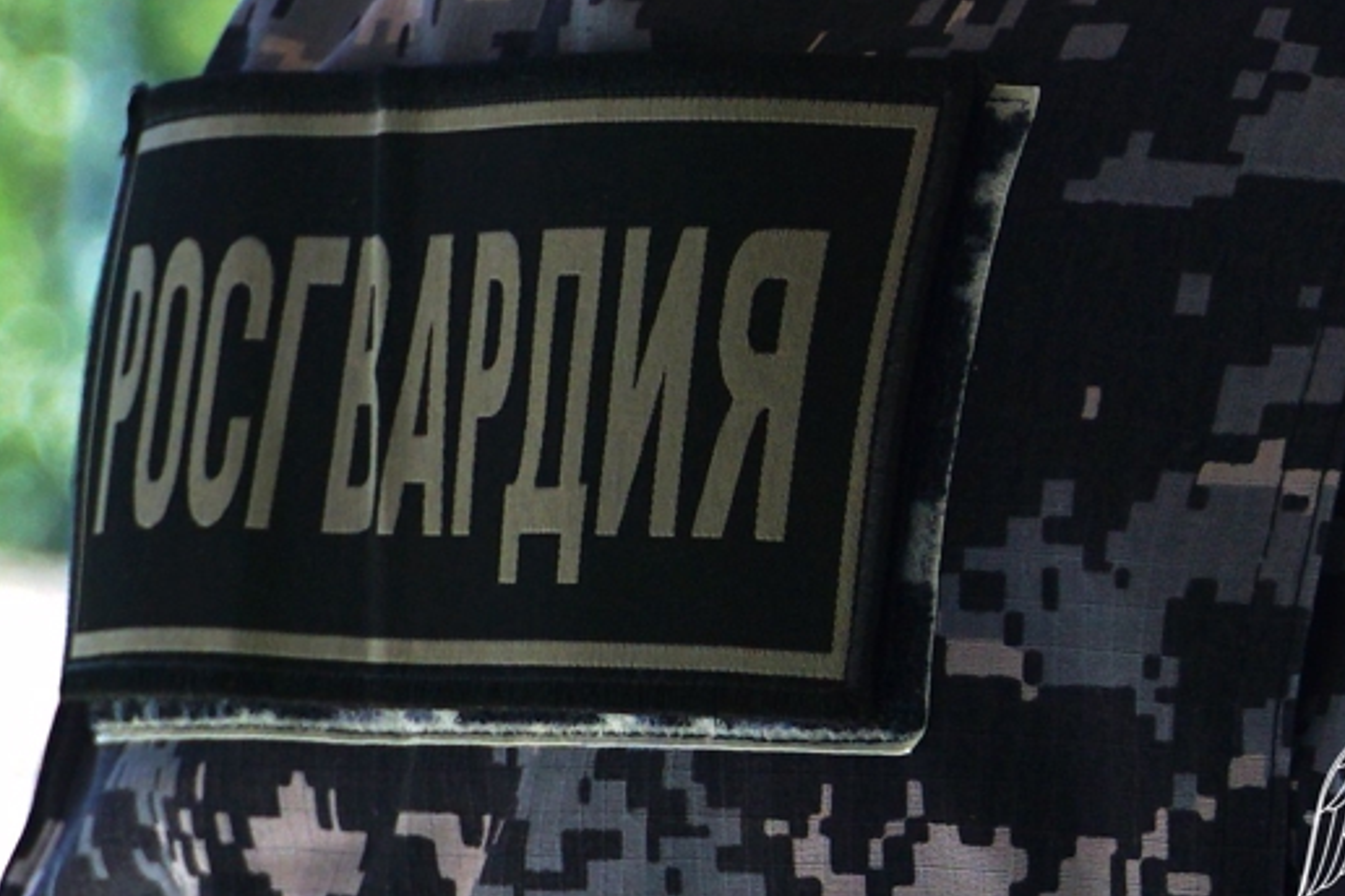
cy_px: 318
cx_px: 652
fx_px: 5380
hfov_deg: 14.3
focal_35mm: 144
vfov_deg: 9.5
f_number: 5.6
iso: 100
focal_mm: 66
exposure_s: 1/200
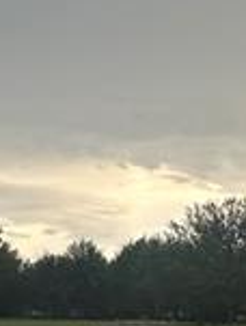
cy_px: 339
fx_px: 670
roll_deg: -2.9
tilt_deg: -1.3
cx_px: 101
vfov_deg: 25.7
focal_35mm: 71
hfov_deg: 20.8
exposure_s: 1/99
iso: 200
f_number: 2.2
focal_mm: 2.22
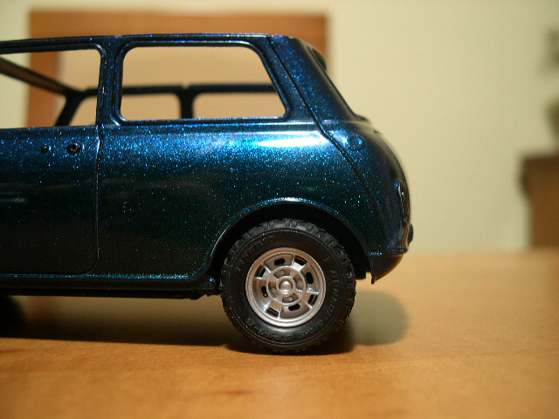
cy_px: 210
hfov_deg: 49.0
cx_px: 280
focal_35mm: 38
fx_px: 614
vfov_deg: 37.7
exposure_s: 1/1.4
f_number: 2.8
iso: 100
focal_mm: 8
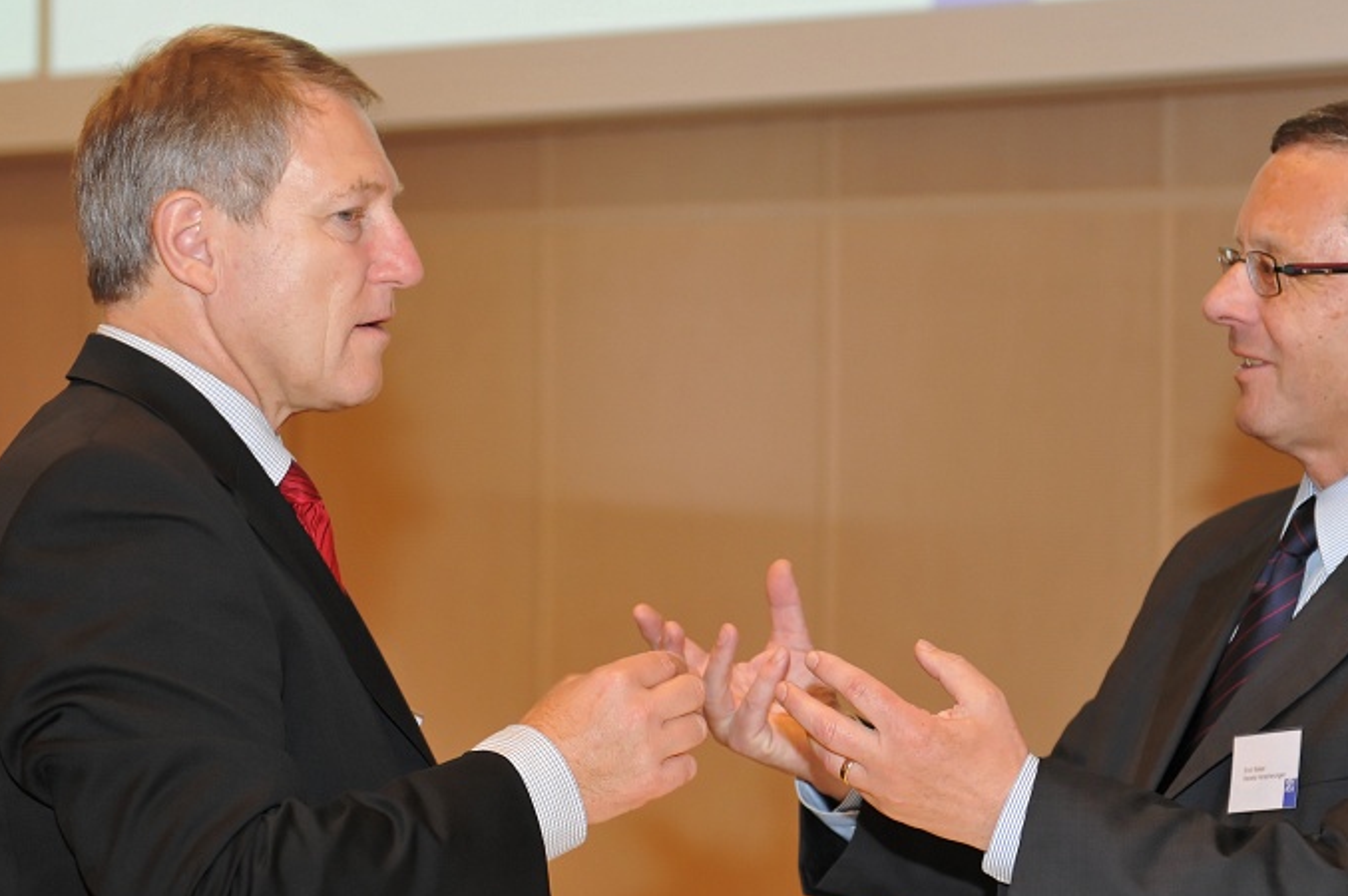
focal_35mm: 112
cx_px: 762
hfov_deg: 18.3
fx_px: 4190
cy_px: 558
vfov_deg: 12.2
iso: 400
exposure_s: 1/40
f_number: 2.8
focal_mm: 56
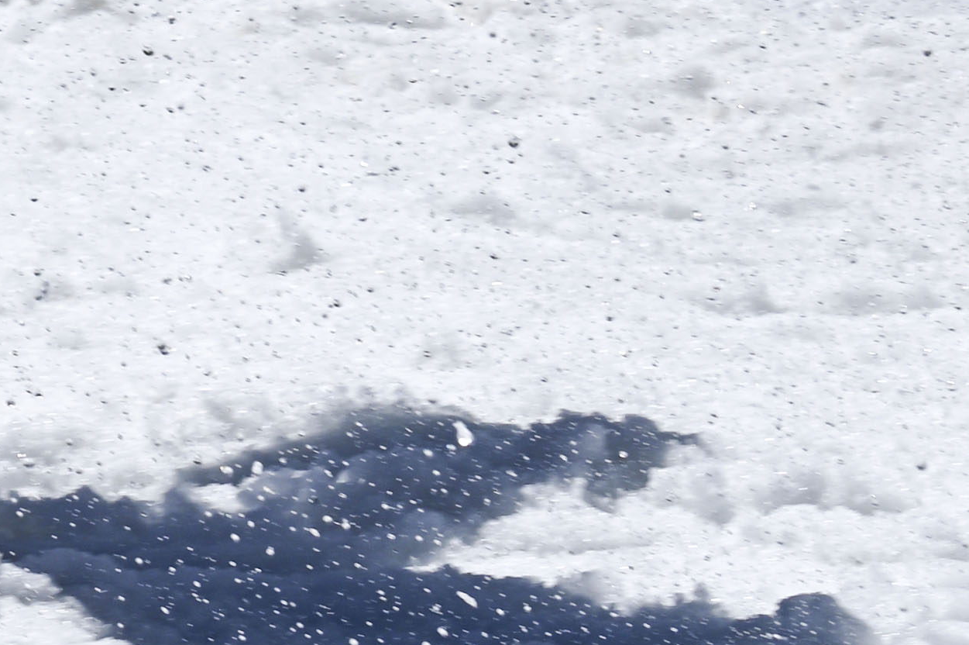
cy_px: -675
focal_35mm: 382
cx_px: -524
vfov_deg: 3.6
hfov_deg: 5.3
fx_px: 10274
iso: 100
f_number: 8
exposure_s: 1/1500
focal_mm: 79
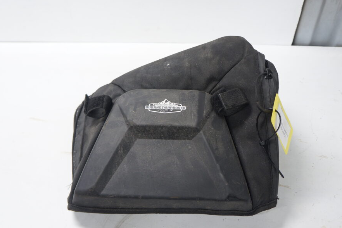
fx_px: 347
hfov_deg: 52.4
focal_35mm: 37
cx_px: 178
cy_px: 115
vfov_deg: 36.3
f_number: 4
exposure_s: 1/60
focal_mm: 21
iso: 400
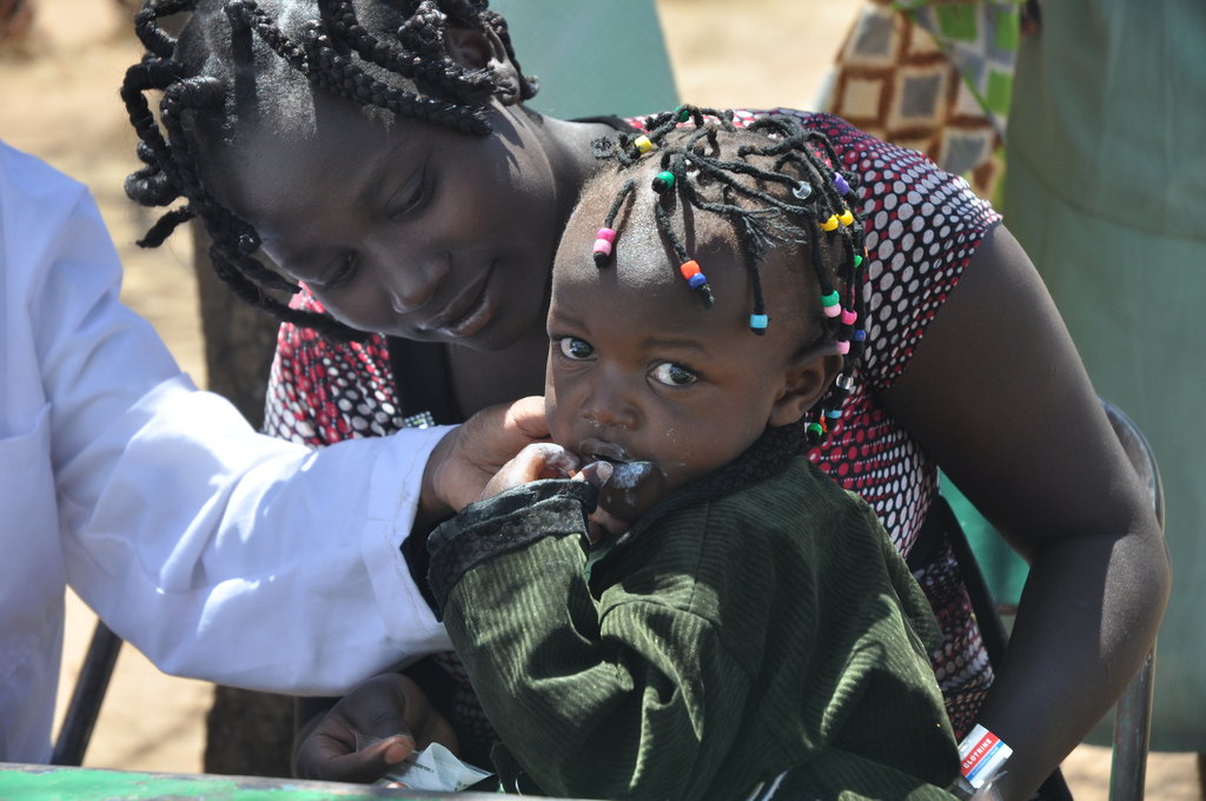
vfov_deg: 13.0
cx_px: 603
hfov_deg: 19.5
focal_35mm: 105
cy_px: 400
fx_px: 3513
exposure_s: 1/400
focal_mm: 70
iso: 250
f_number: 5
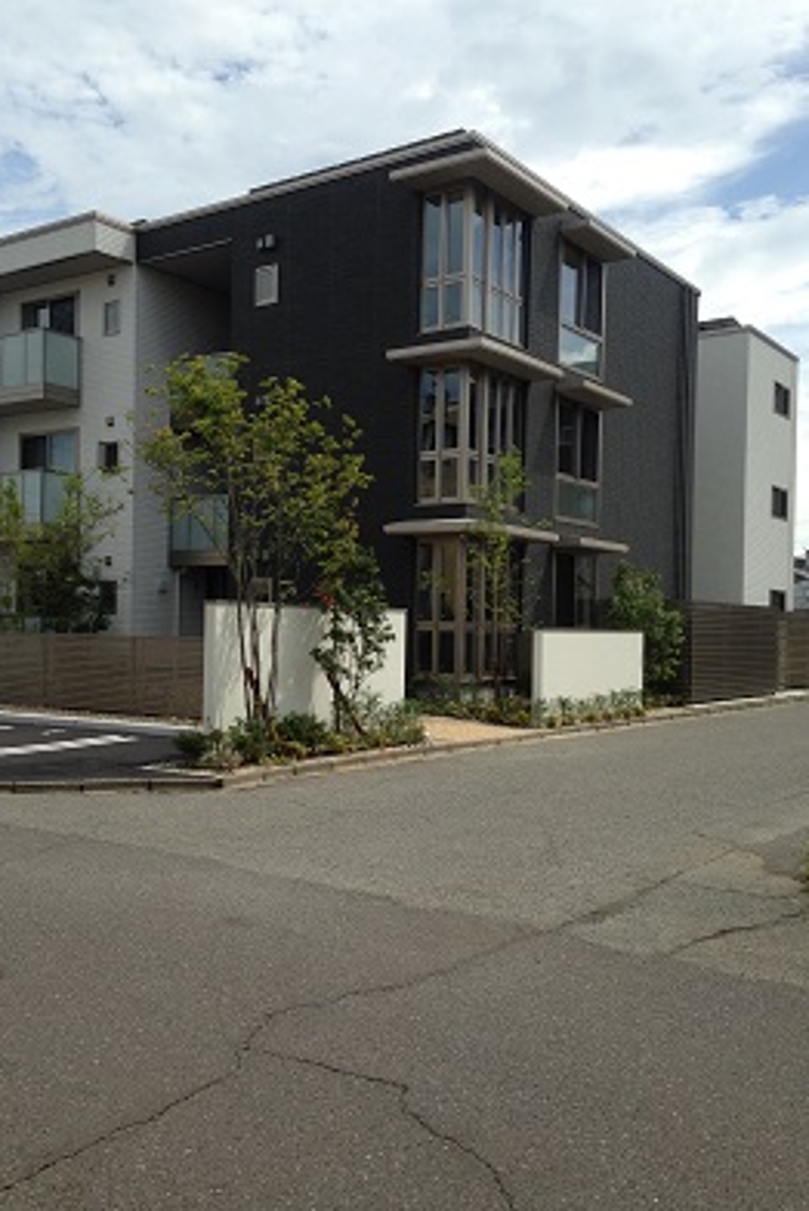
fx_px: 1178
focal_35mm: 35
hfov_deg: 37.9
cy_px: 609
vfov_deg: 54.4
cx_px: 371
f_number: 2.4
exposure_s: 1/1869
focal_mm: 4.12
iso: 50
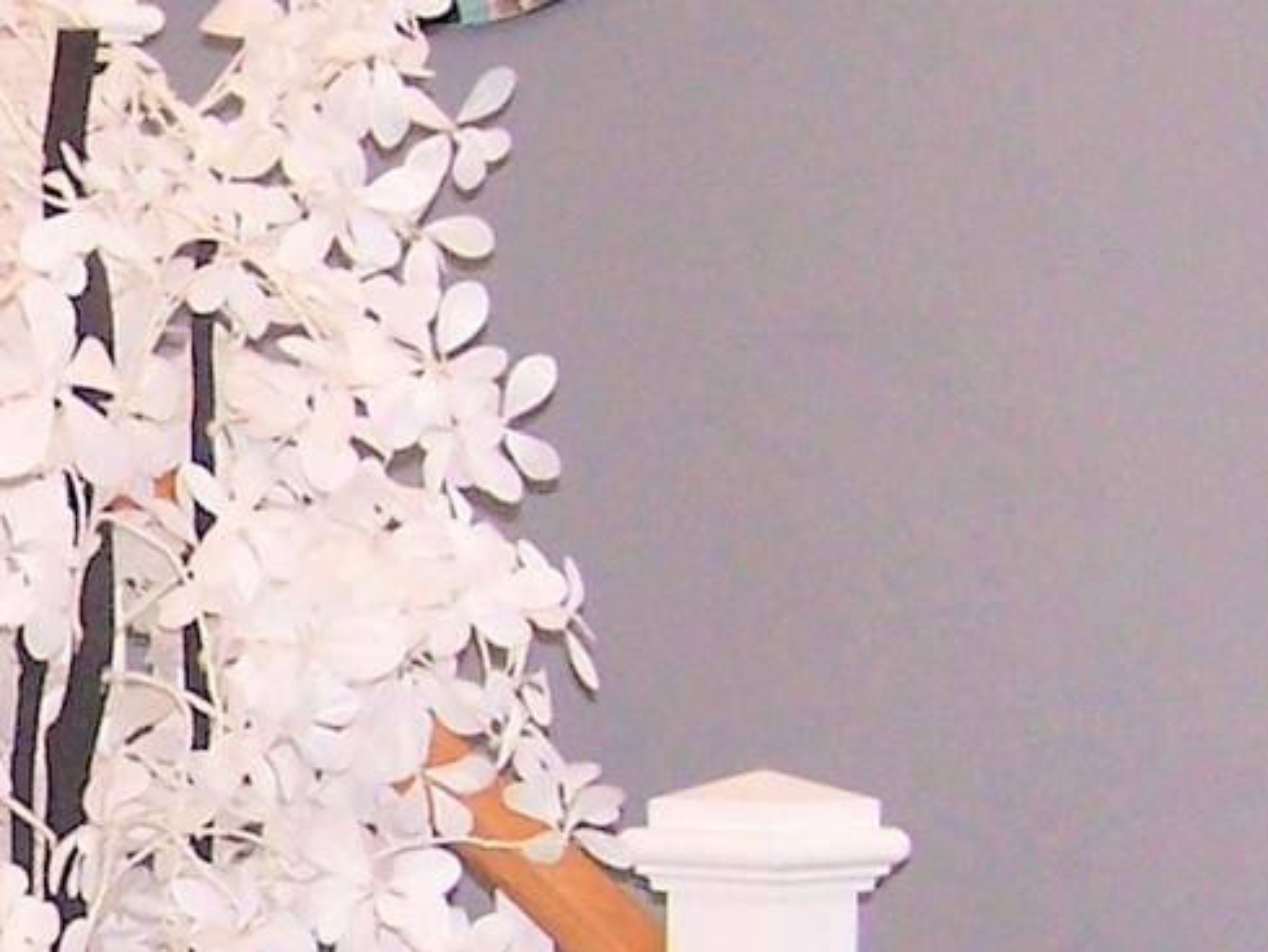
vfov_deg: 9.3
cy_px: 789
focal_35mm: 159
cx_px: -582
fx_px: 5826
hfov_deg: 11.9
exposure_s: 1/60
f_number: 2.8
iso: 140
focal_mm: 6.3
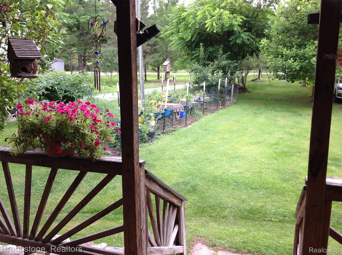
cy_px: 128
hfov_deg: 52.7
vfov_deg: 40.6
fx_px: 345
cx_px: 171
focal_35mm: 35
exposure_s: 1/120
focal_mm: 4.28
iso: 64
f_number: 2.4
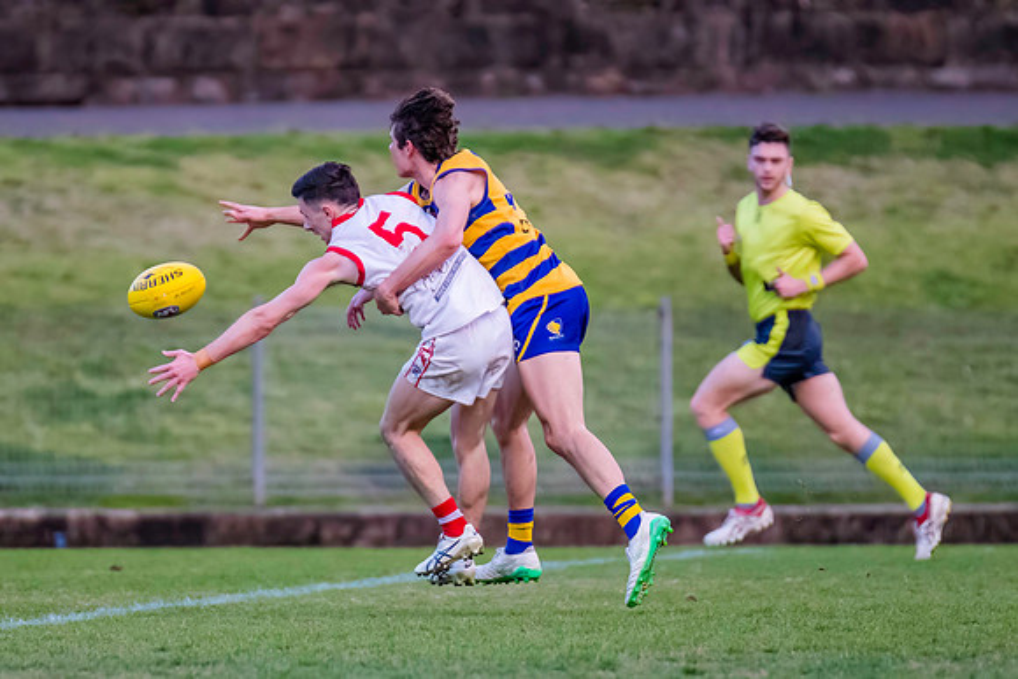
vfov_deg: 1.8
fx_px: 21135
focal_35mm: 747
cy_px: 303
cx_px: 368
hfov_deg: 2.8
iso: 2500
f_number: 4
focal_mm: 420
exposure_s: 1/1600
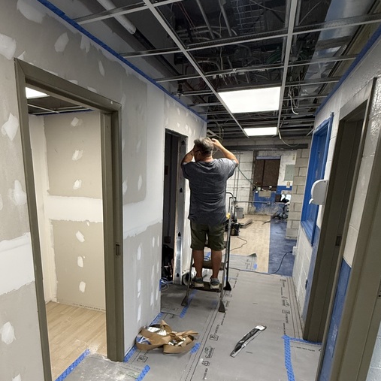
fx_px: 311
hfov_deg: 61.6
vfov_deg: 61.1
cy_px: 260
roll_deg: +1.6
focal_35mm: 25
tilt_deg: -13.7
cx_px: 132
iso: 200
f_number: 2.2
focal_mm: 2.22
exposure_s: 1/120
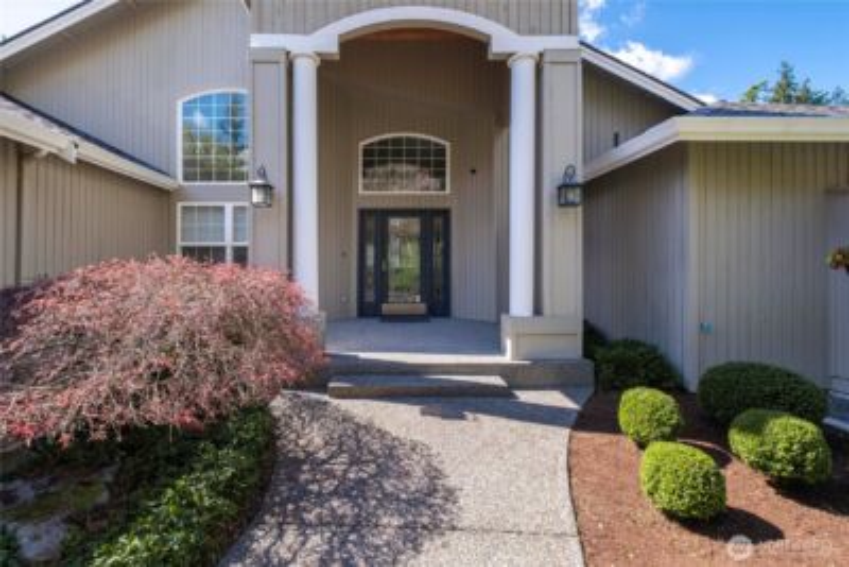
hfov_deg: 100.4
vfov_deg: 77.4
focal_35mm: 15
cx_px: 424
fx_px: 354
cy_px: 284
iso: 125
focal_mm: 10
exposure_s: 1/30
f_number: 8
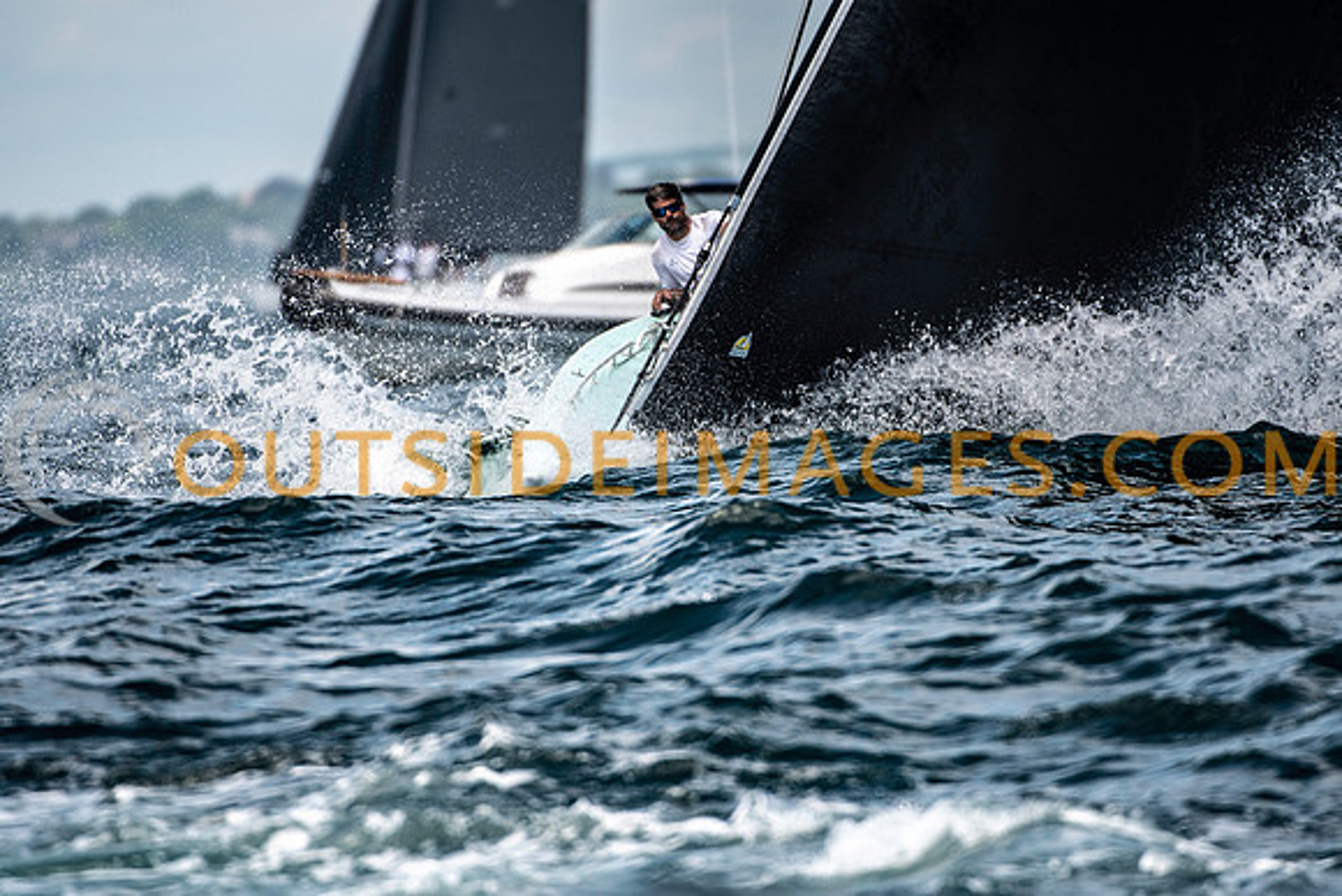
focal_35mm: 600
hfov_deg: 3.4
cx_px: 671
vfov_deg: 2.3
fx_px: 22371
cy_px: 448
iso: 400
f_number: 4
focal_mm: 400
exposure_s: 1/2500
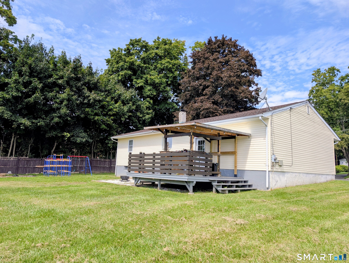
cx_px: 174
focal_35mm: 24
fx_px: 242
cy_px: 132
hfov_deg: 71.5
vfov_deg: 56.9
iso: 23
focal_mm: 6.9
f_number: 1.68
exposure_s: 1/1031
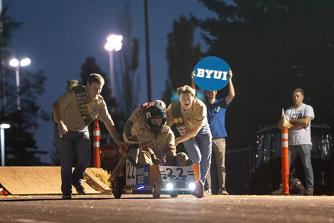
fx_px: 2648
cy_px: 141
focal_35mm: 285
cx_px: 168
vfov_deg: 4.8
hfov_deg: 7.2
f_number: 2.8
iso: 10000
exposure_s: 1/320
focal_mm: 180
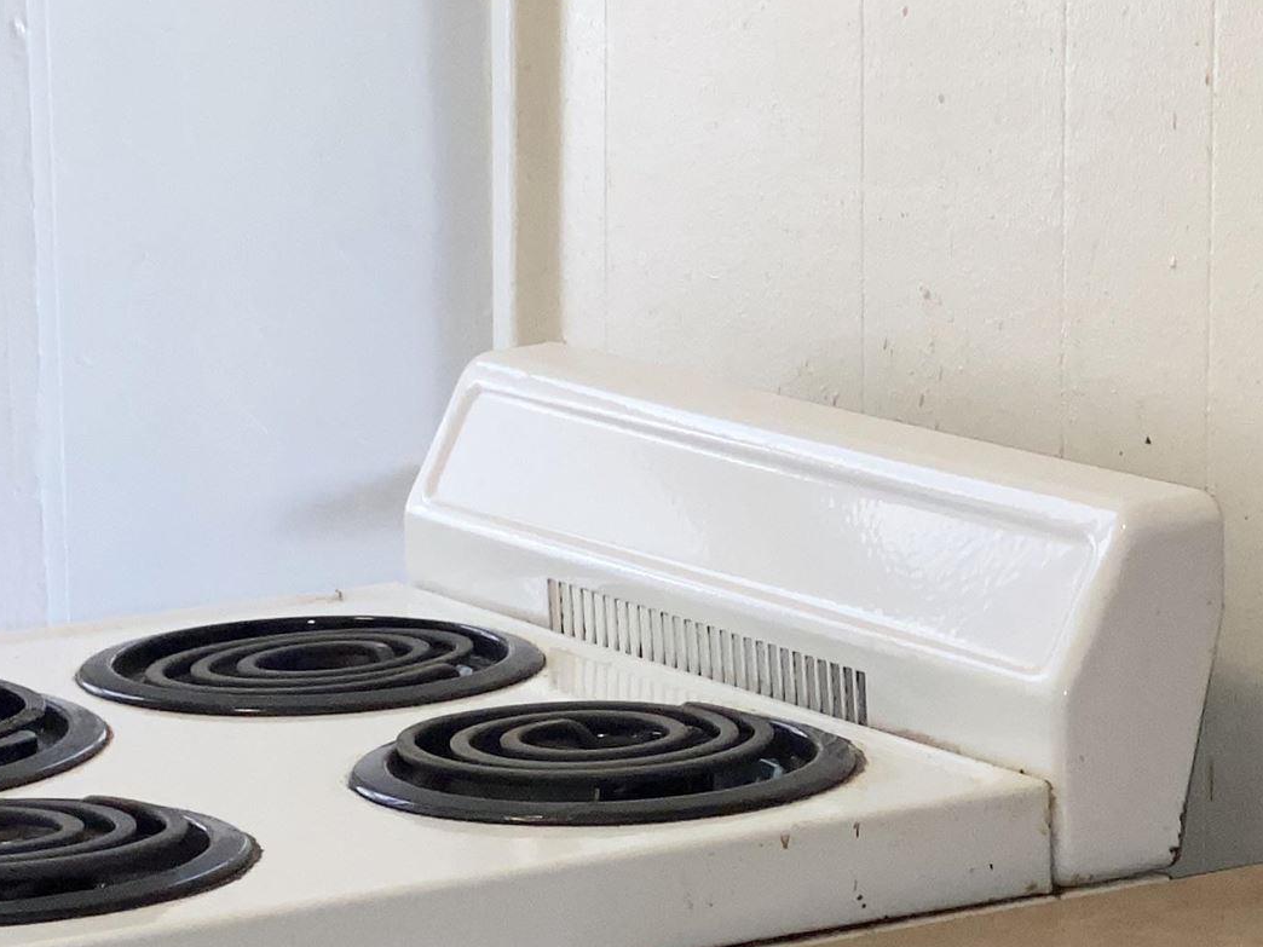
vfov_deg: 9.7
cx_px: 1090
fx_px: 5582
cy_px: 686
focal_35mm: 153
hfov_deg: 12.8
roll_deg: -1.3
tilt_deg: -11.7
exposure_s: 1/60
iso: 50
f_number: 2
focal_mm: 6
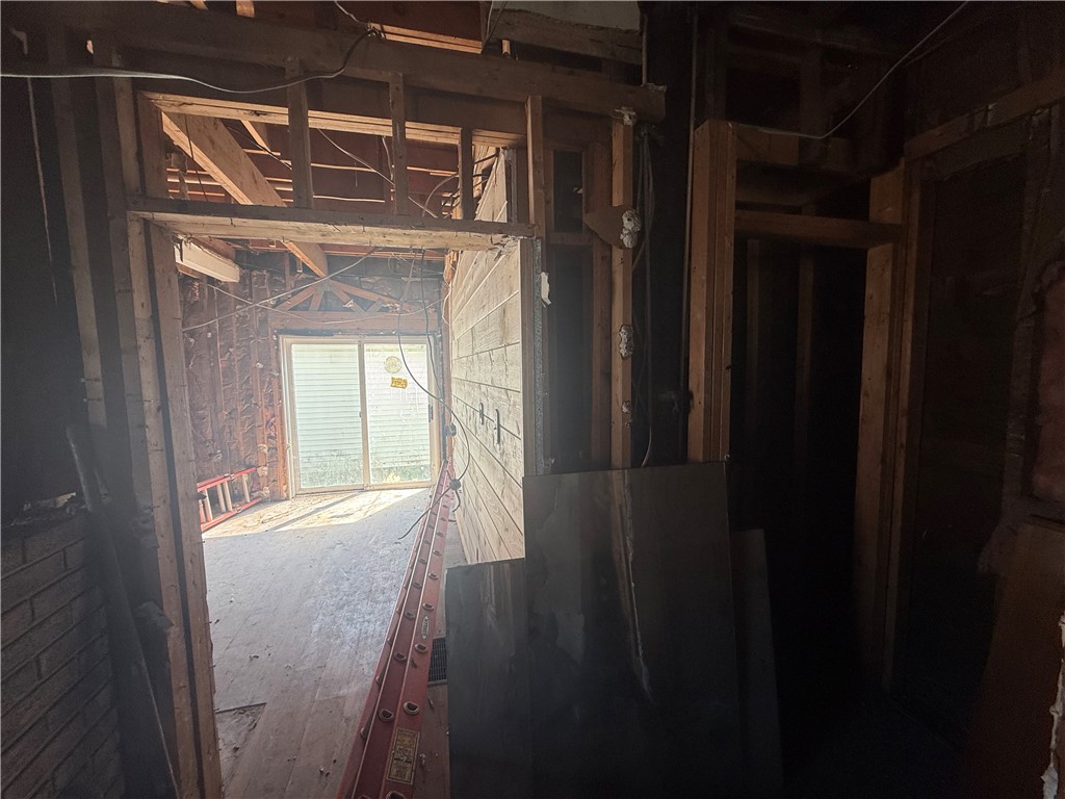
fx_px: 431
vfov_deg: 85.7
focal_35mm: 14
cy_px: 400
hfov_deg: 102.1
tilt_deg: -3.5
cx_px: 532
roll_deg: +0.2
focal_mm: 2.22
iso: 64
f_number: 2.2
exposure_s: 1/99
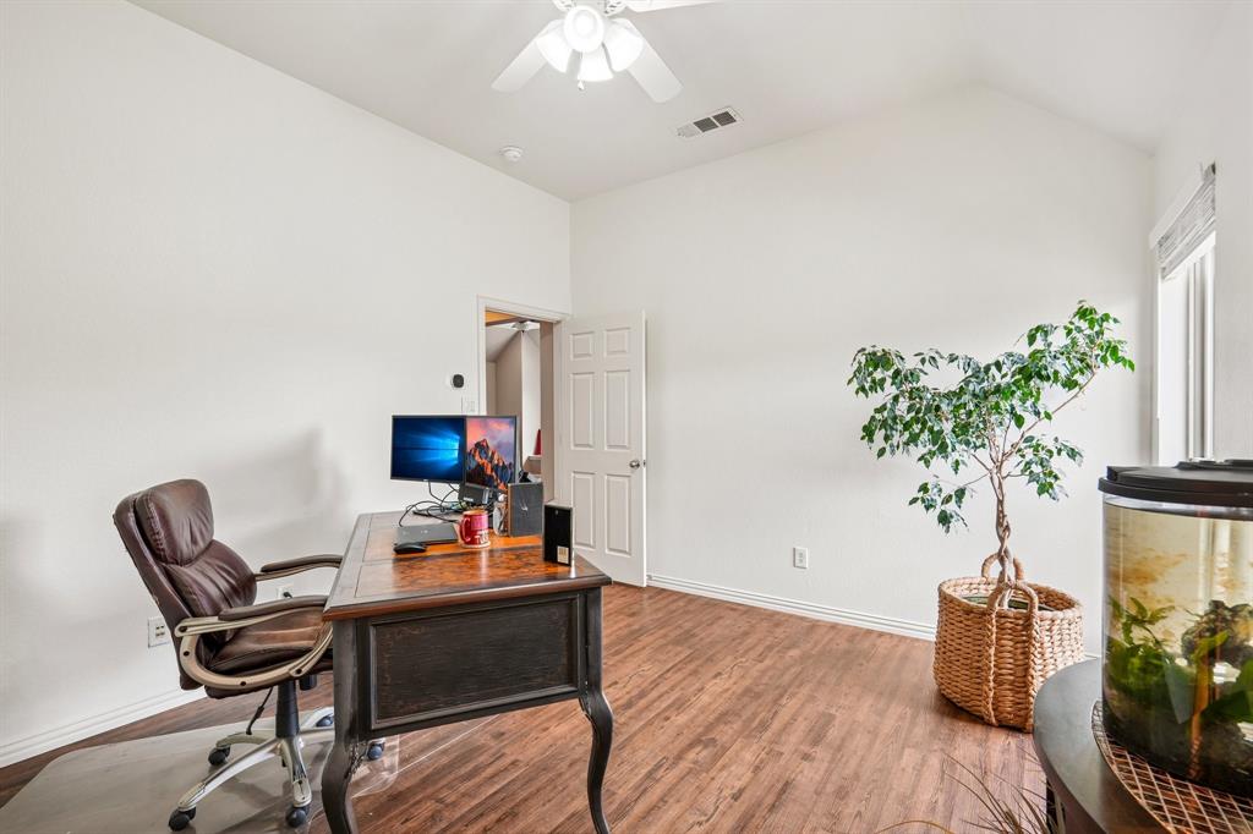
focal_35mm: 16
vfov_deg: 73.7
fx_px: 557
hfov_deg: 96.8
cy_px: 417
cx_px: 626
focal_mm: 16
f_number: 8
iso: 400
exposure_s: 1/13
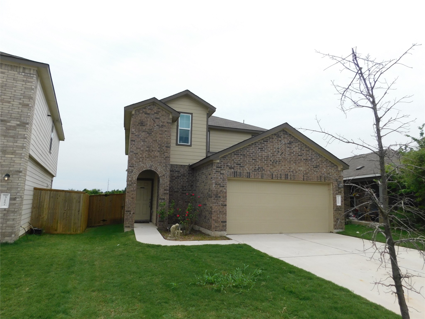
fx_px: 282
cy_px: 160
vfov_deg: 58.9
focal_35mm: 23
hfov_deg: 73.9
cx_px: 212
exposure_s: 1/500
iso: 125
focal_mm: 4
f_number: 6
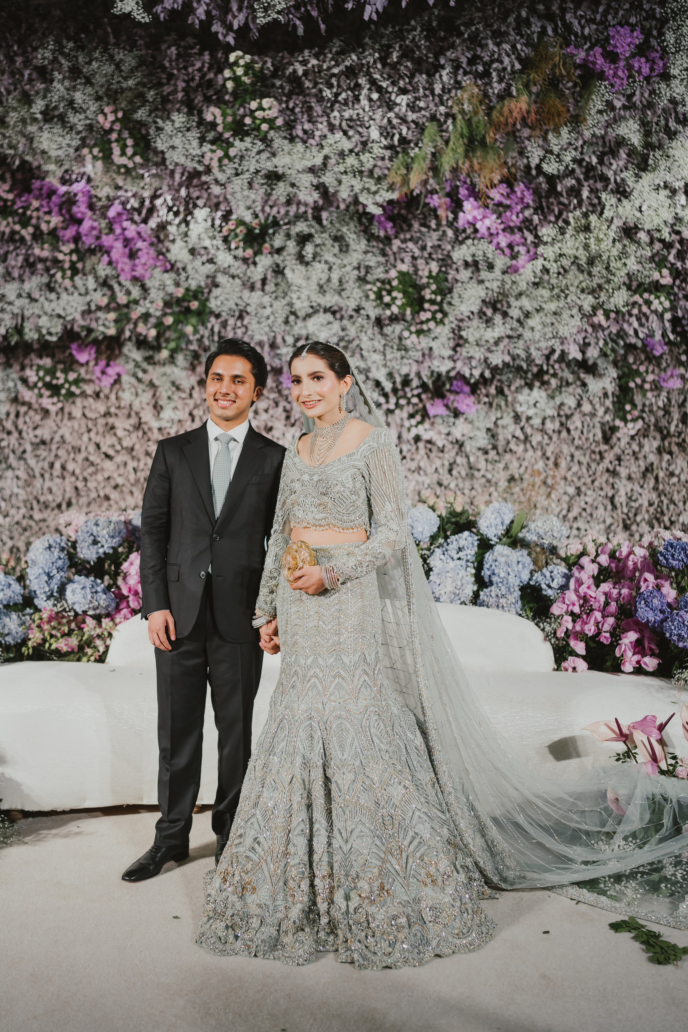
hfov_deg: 37.9
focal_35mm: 35
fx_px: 1003
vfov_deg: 54.4
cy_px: 516
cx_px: 344
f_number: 1.8
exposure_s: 1/160
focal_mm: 35
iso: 400
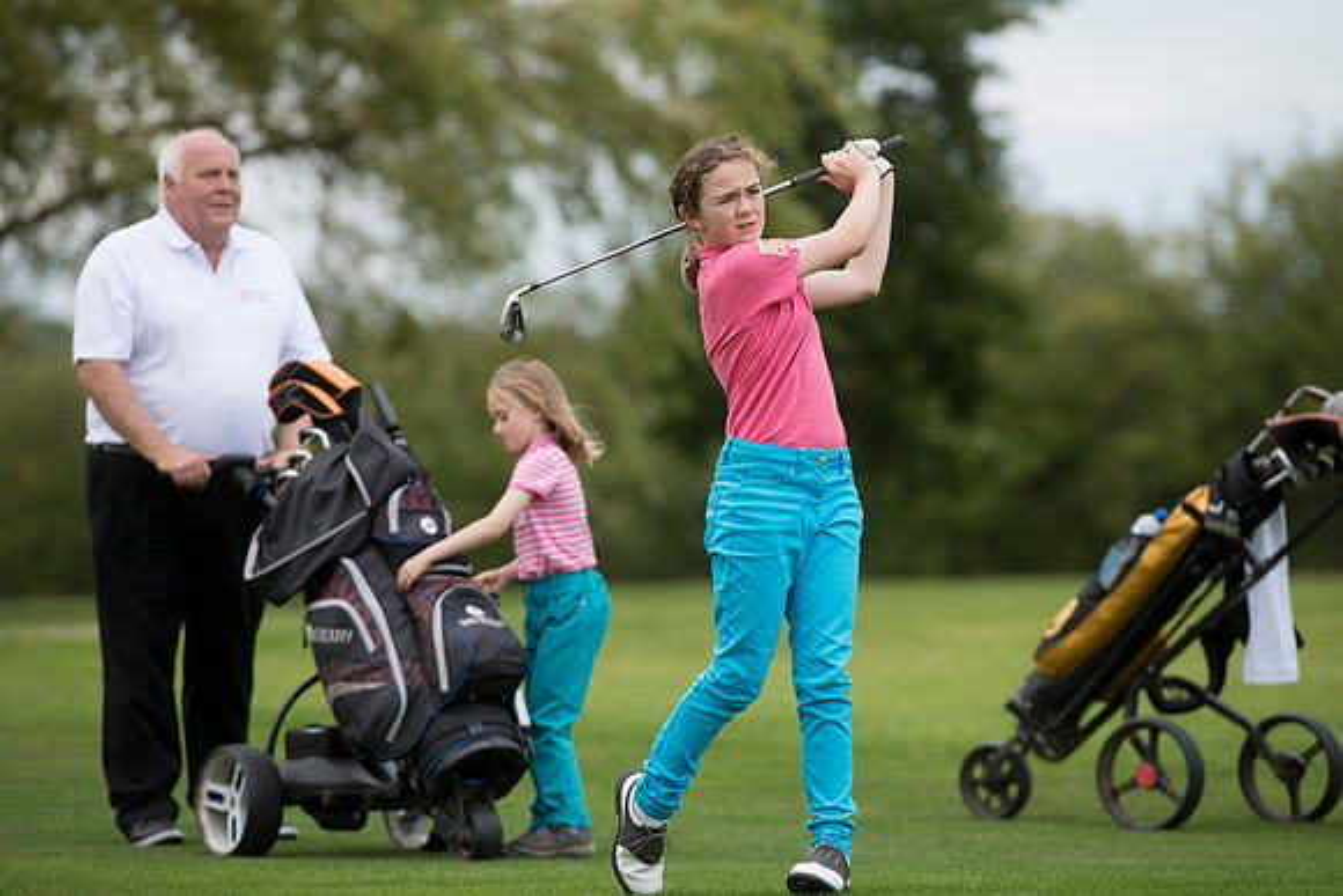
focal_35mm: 300
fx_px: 11194
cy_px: 448
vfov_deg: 4.6
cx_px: 672
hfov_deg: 6.9
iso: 800
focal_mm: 300
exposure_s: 1/2500
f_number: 5.6
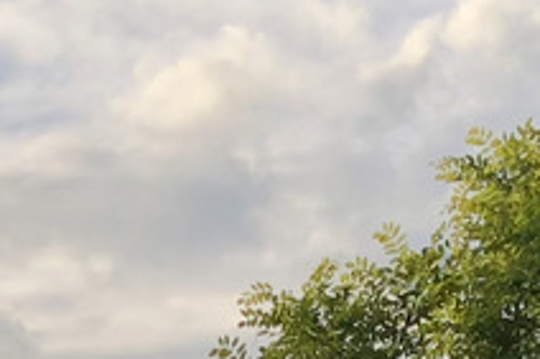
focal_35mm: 220
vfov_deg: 5.8
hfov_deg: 9.3
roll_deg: +1.5
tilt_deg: +2.0
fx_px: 3297
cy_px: 1113
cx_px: -46
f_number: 1.8
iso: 20
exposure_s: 1/1715
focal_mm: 4
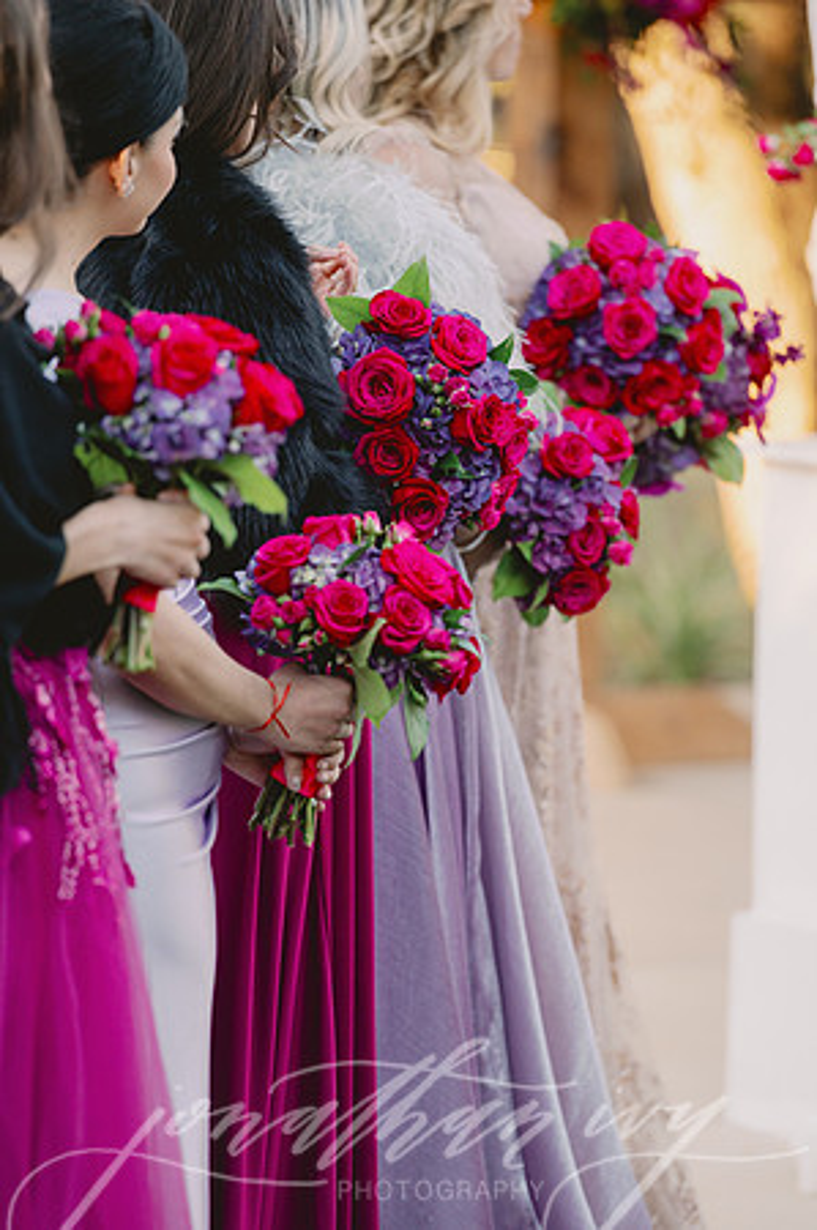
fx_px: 6824
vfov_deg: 10.3
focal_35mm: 200
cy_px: 615
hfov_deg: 6.9
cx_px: 408
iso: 500
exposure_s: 1/400
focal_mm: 200
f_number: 2.8
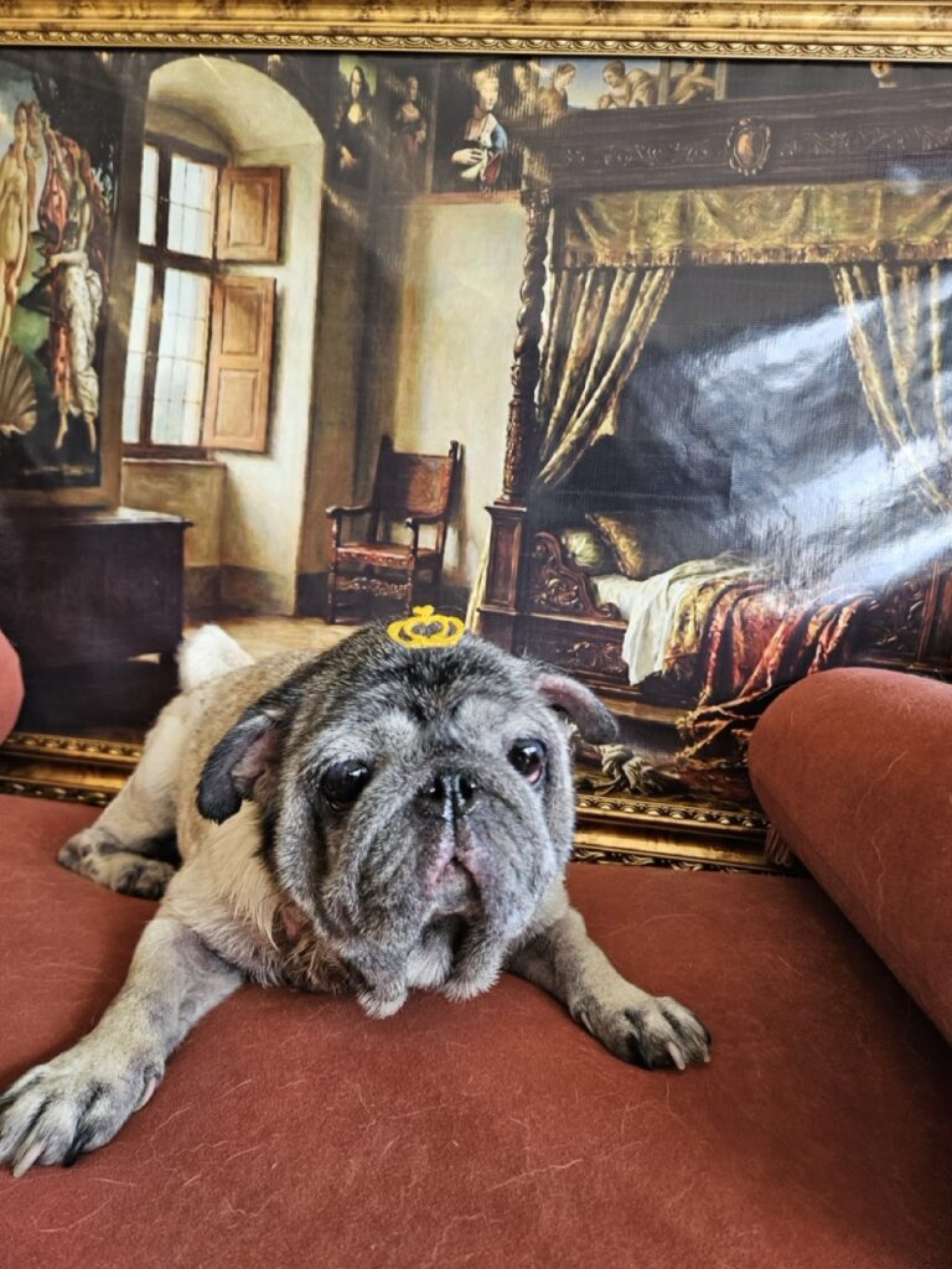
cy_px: 634
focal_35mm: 23
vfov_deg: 73.9
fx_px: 843
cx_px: 476
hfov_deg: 58.9
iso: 250
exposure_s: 1/359
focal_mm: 5.4
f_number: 1.8
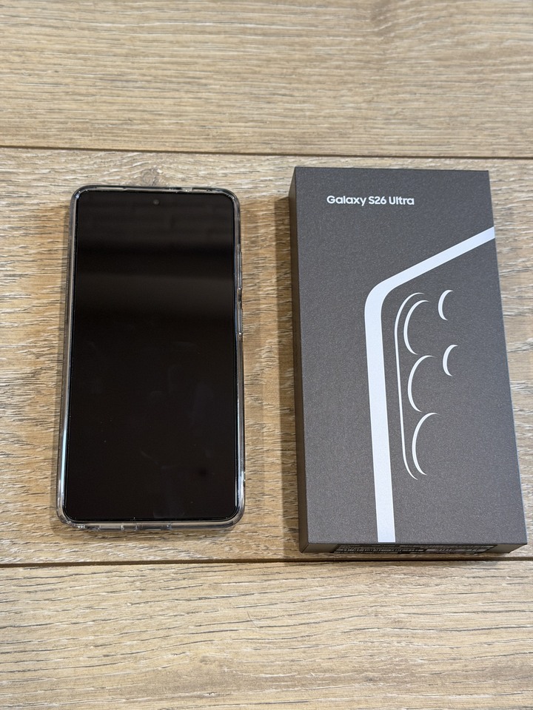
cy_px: 355
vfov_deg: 39.7
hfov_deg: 30.3
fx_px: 985
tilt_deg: -70.3
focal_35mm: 48
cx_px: 266
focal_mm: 6.76
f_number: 1.78
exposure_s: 1/60
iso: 250
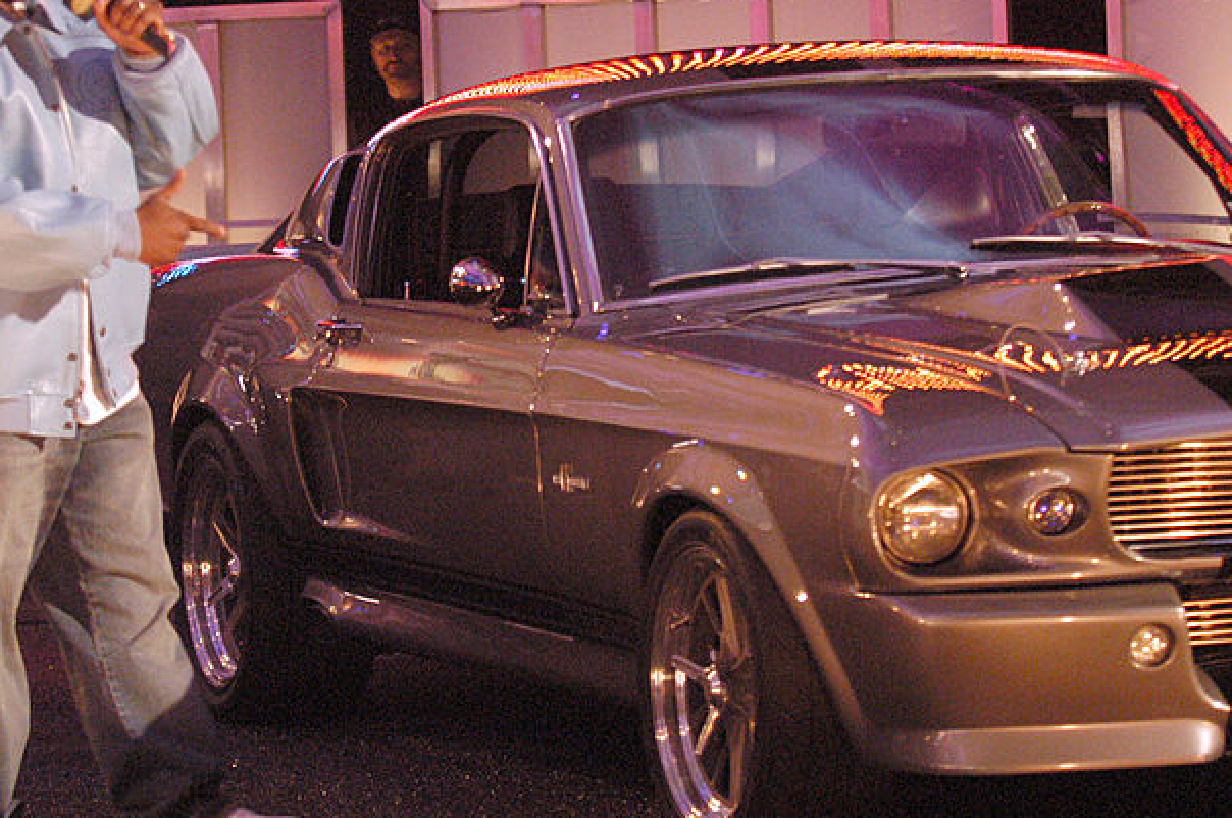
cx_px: 728
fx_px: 6522
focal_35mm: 191
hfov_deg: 10.8
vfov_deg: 7.2
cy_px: 338
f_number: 2.8
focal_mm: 75
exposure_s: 1/80
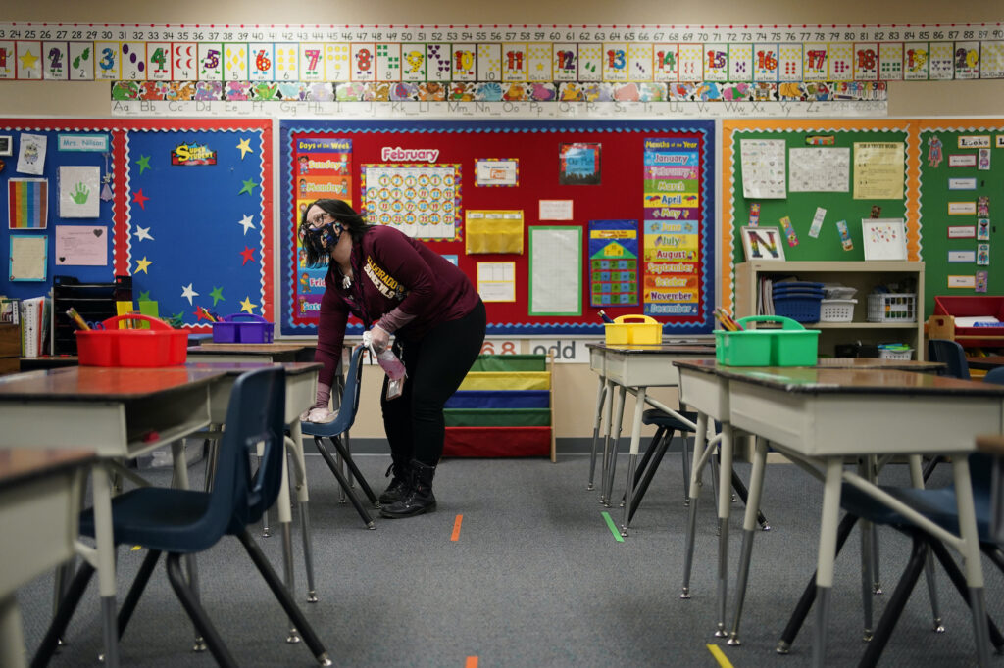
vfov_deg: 37.8
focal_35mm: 35
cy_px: 334
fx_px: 976
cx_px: 502
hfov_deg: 54.4
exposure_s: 1/500
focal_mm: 35
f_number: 1.8
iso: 1600
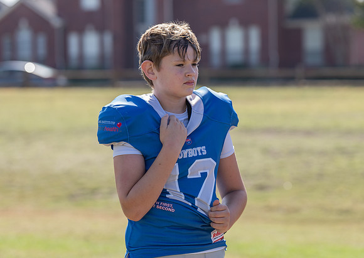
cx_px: 166
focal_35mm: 130
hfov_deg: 15.5
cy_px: 126
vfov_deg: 11.0
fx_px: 1339
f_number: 3.5
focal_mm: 118
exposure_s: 1/500
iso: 100
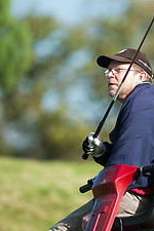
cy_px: 132
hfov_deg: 2.3
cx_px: 117
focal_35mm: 599
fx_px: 3843
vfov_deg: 3.4
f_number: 4
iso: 400
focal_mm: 300
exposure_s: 1/2500
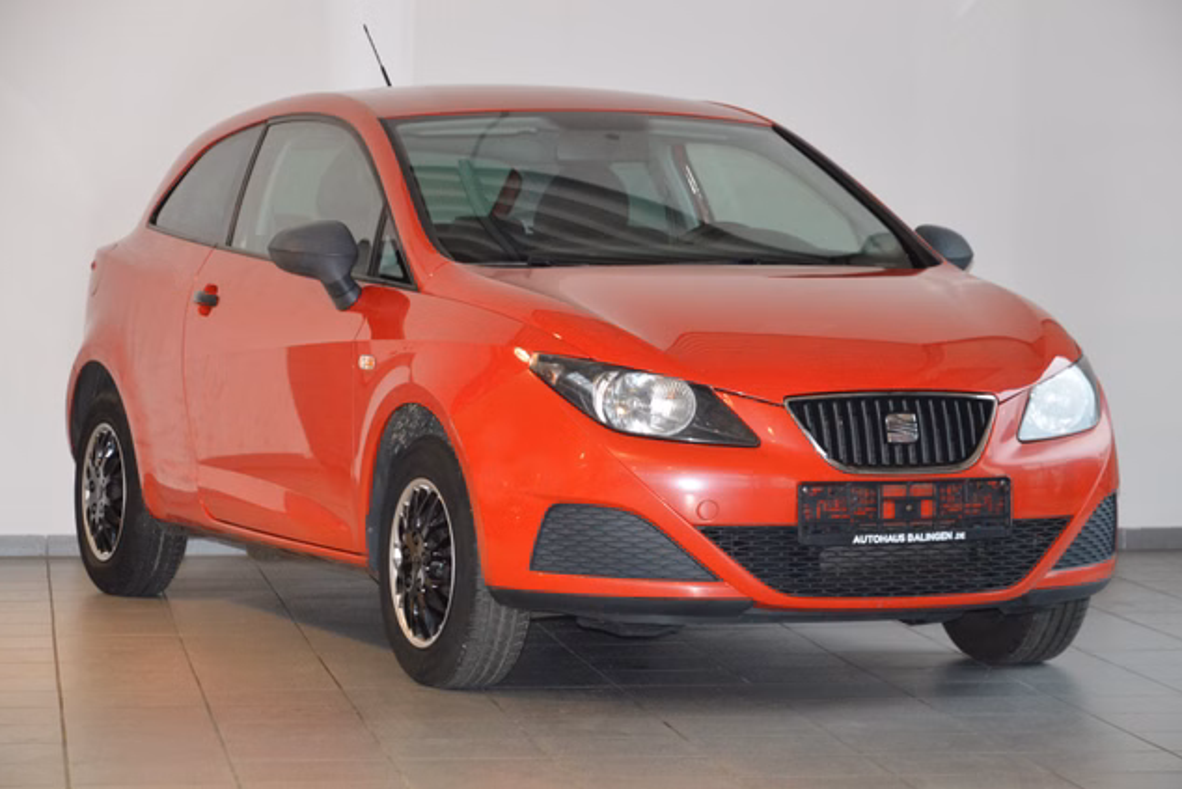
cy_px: 394
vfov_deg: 11.3
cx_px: 589
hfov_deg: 16.9
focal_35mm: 121
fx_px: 3973
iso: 2000
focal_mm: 80
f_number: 5.3
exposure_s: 1/60
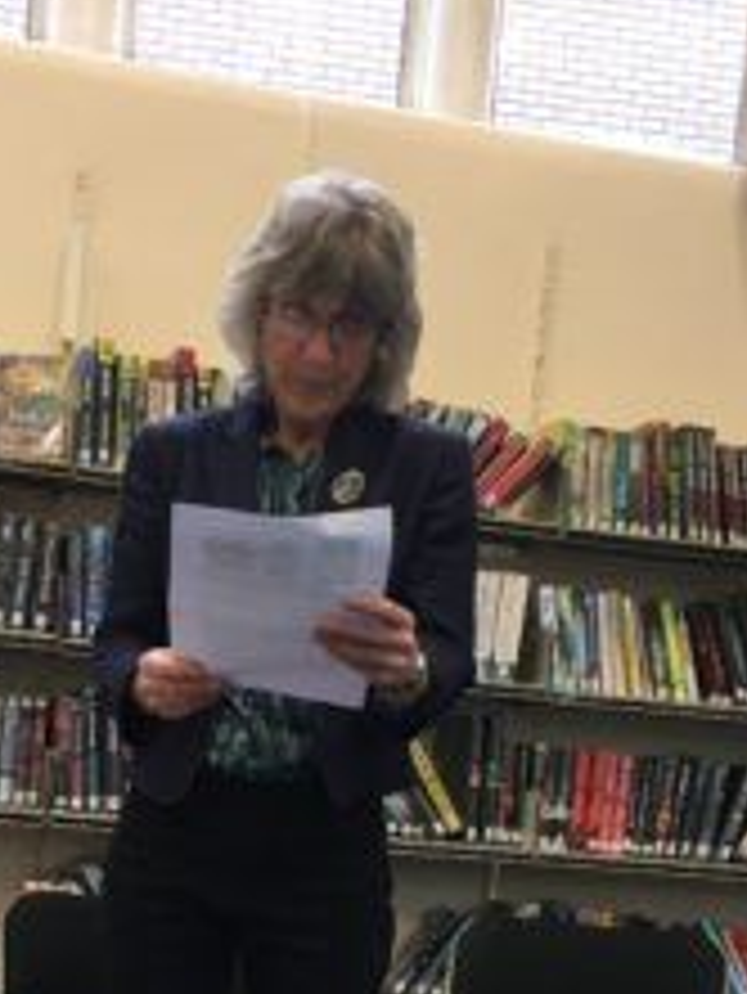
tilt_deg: -2.5
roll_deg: -3.6
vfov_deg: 29.4
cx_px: 274
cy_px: 900
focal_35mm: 63
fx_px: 1811
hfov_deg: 23.2
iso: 64
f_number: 2.2
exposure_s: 1/33
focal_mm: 4.15
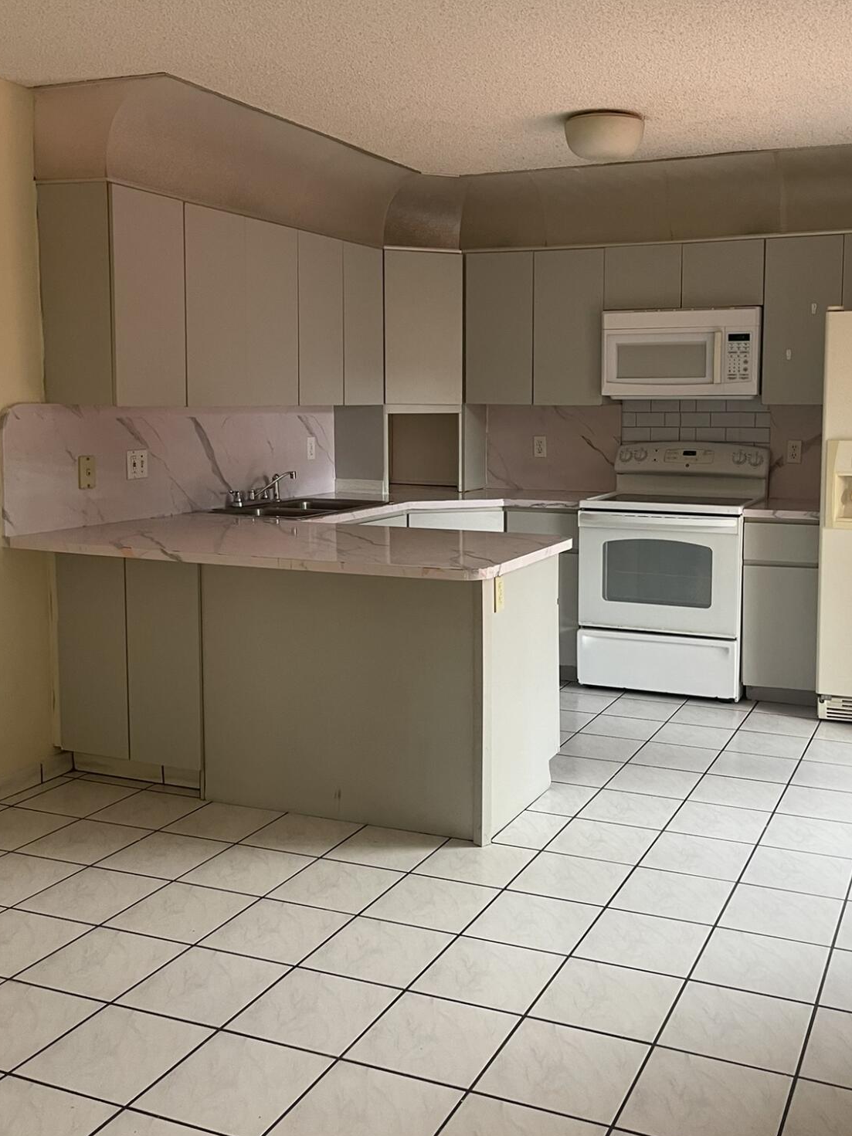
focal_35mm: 34
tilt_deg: -6.7
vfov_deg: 53.9
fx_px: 1116
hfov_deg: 41.5
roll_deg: +0.0
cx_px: 521
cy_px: 521
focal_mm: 5.1
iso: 125
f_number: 1.6
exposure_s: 1/81
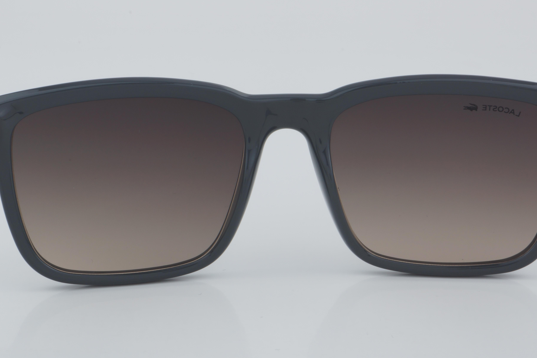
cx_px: 287
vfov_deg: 13.7
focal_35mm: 100
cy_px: 177
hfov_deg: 20.5
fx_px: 1486
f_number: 32
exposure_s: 1/4
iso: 100
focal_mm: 55
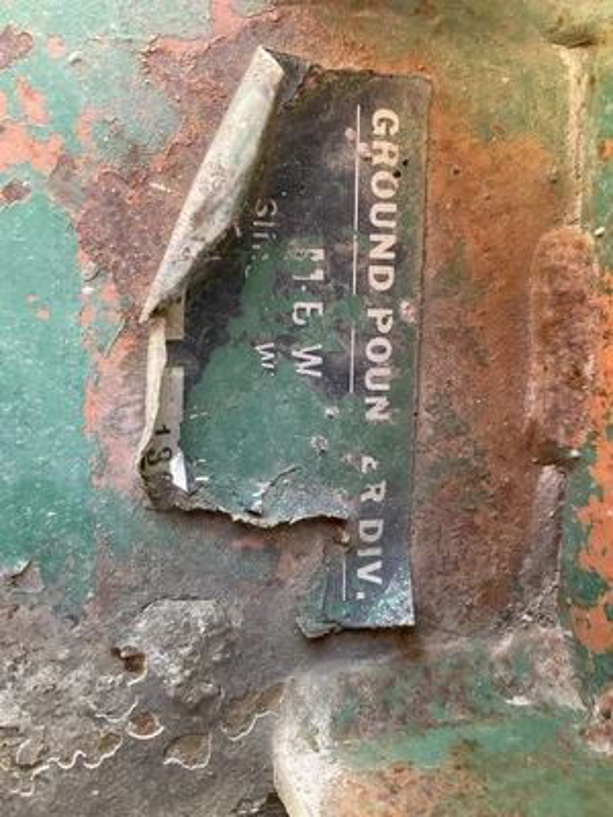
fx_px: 685
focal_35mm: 29
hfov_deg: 48.2
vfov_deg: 61.7
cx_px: 306
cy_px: 408
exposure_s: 1/122
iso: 50
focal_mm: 3
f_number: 1.8
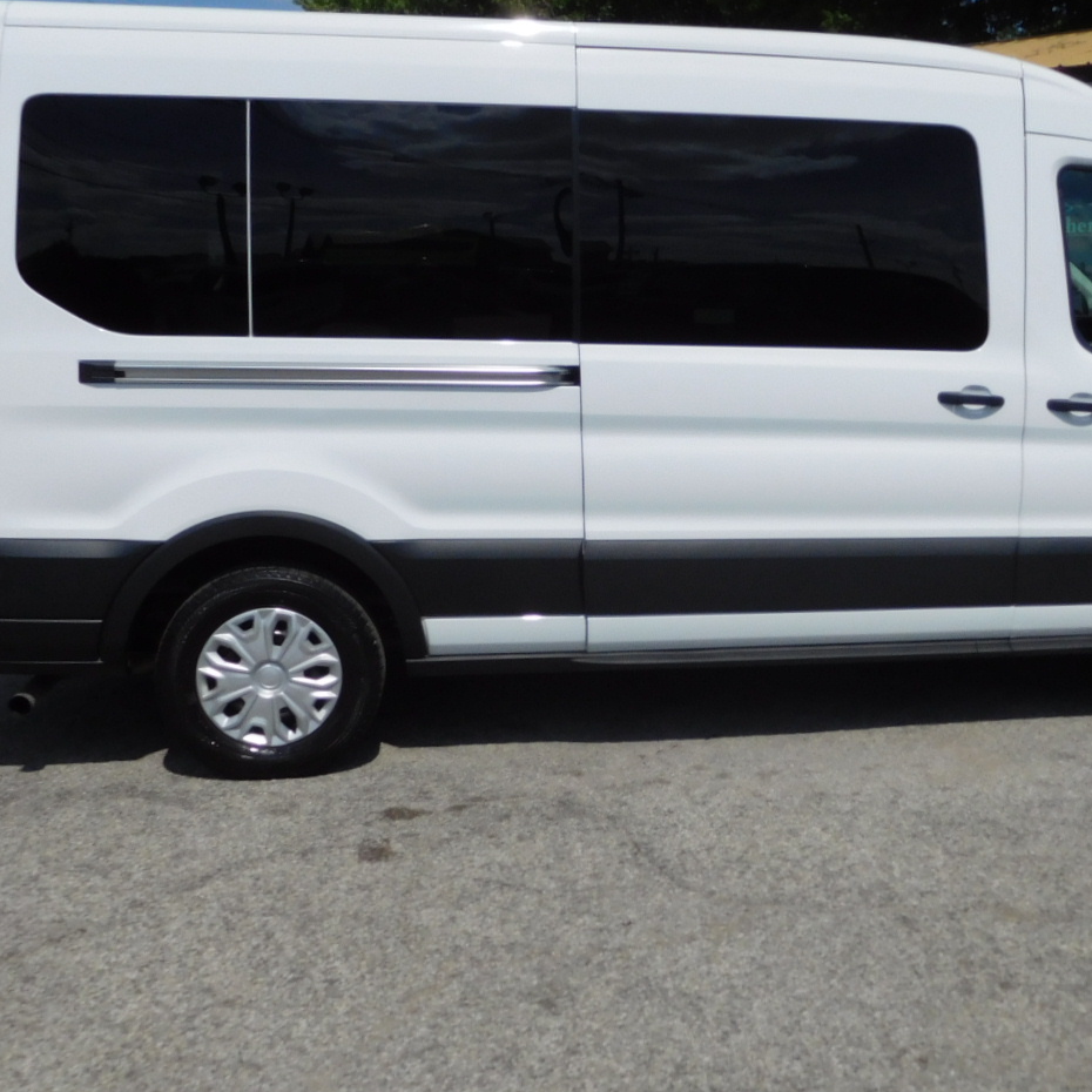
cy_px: 446
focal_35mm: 38
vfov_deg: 43.7
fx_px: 1356
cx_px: 667
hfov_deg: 43.6
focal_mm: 4.5
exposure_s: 1/1250
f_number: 6.8
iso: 125
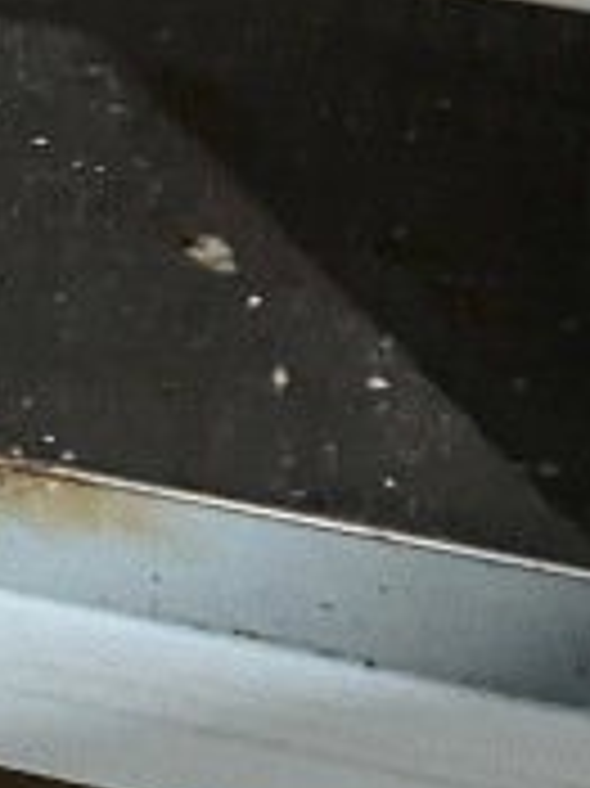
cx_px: -230
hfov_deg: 11.8
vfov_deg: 14.8
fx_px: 2753
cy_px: -493
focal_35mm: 121
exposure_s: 1/31
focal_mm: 4.2
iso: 640
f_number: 1.6
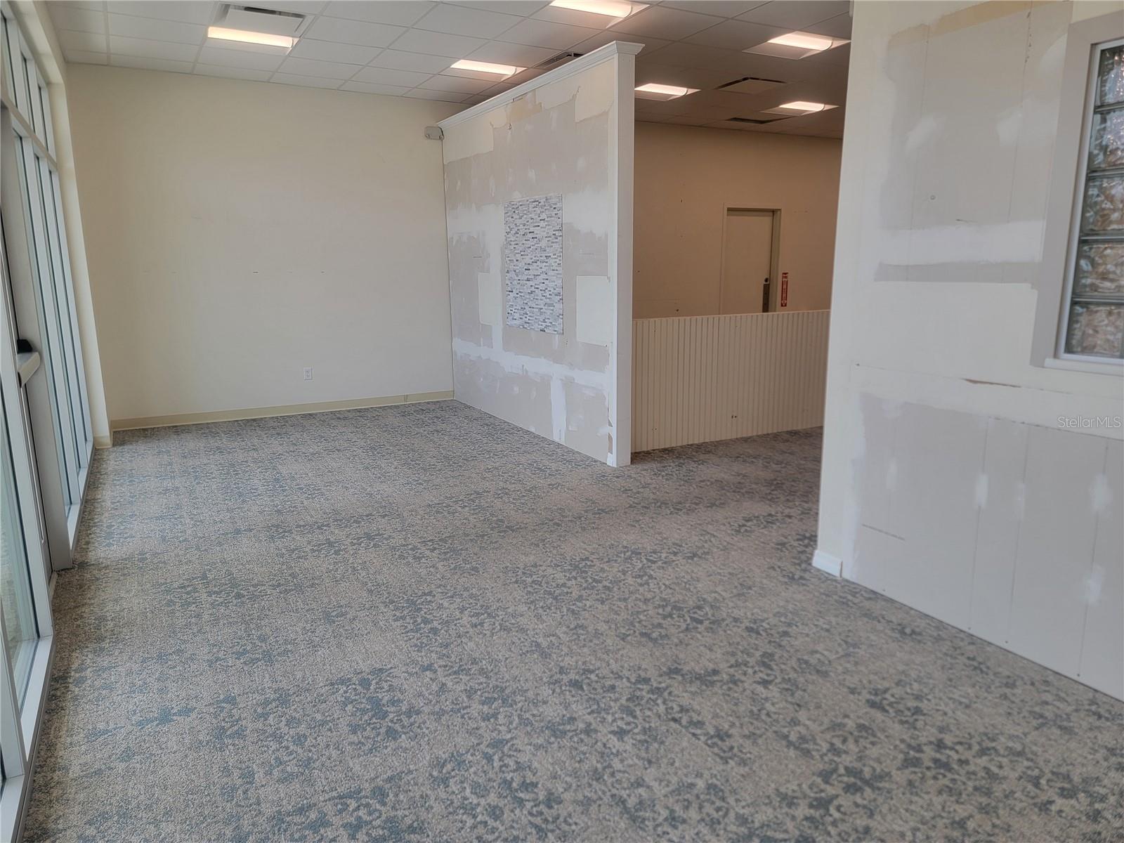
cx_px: 562
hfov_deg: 71.6
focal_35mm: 24
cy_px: 422
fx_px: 779
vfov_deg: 56.8
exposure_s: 1/120
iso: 20
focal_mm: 6.7
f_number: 1.8
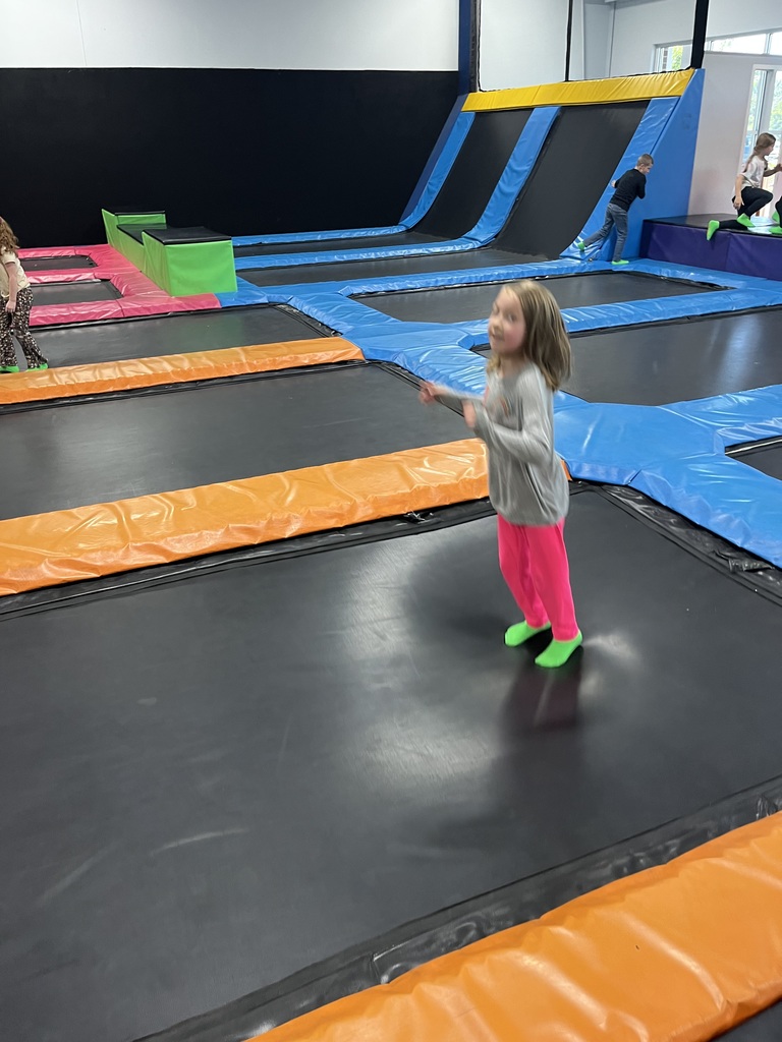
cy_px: 521
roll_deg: +5.7
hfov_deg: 53.1
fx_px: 783
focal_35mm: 26
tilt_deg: -30.7
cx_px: 391
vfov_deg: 67.3
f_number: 1.6
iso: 125
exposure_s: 1/61
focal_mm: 5.1
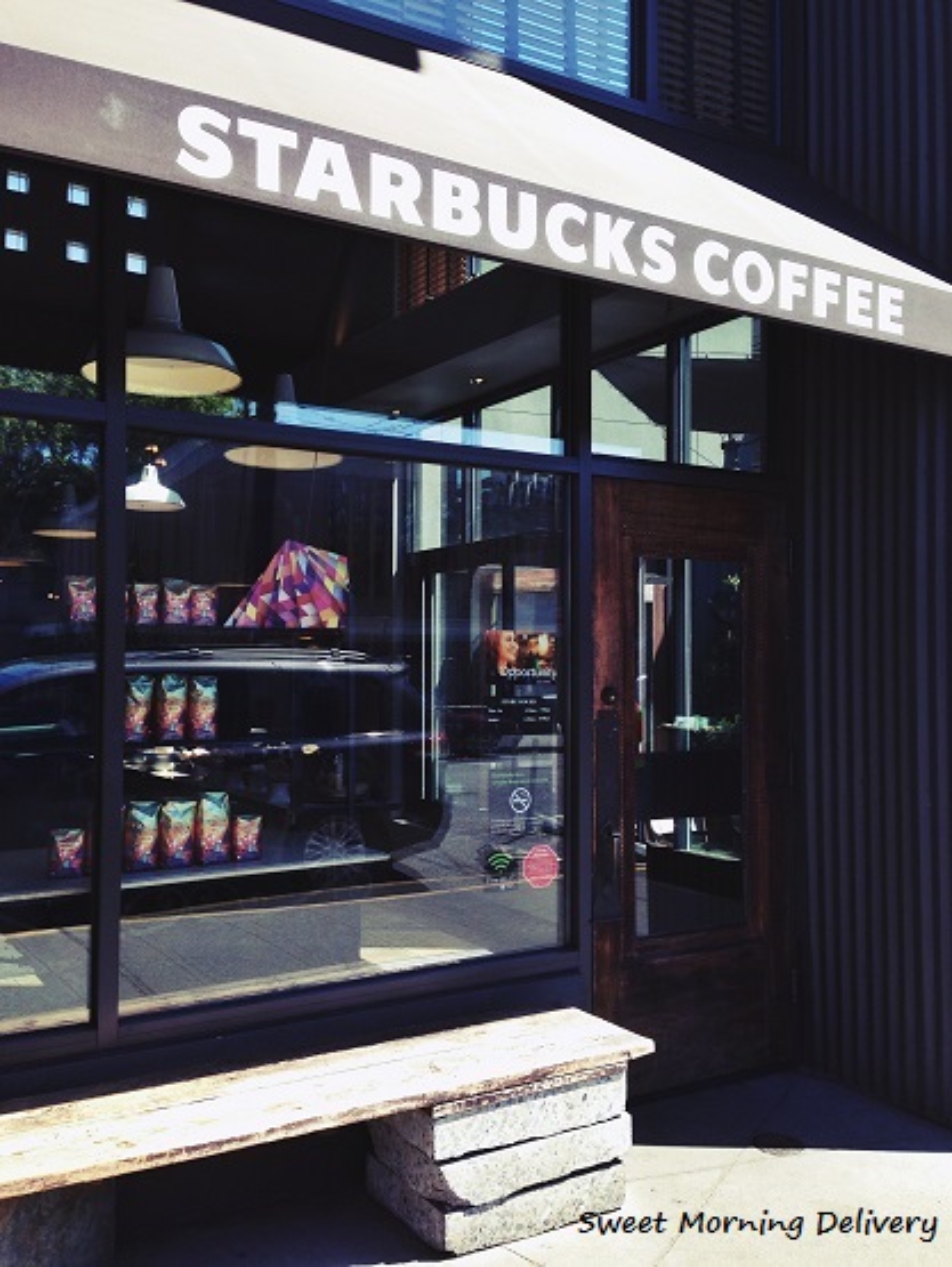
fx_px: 1209
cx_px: 476
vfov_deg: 55.3
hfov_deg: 43.0
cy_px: 634
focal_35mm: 33
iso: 50
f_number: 2.4
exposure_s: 1/441
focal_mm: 4.12
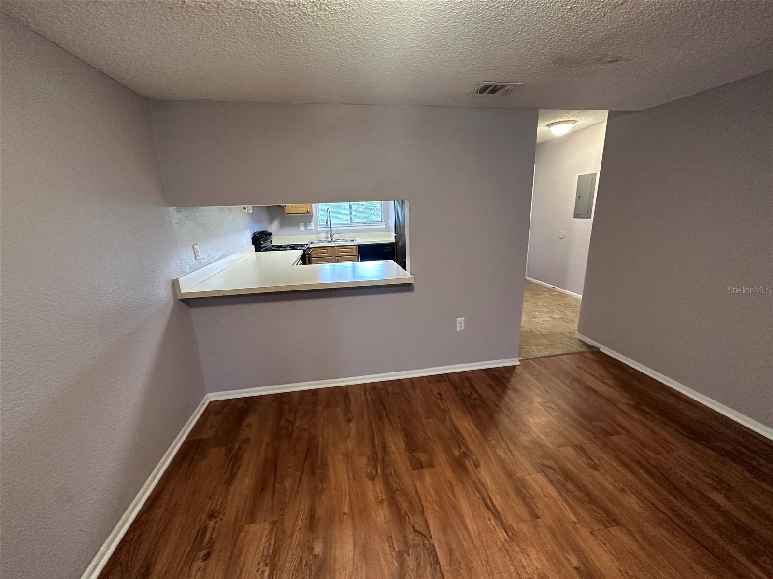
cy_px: 290
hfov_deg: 102.1
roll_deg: +0.7
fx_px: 313
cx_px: 386
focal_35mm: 14
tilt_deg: -15.2
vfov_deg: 85.7
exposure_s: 1/60
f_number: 2.2
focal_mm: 2.22
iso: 320
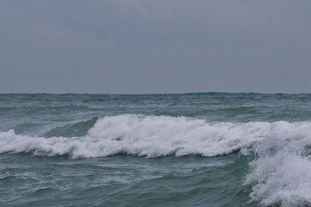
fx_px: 5039
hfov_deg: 3.5
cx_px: 253
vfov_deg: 2.3
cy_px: 140
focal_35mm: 584
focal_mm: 170
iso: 400
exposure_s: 1/640
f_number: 7.1
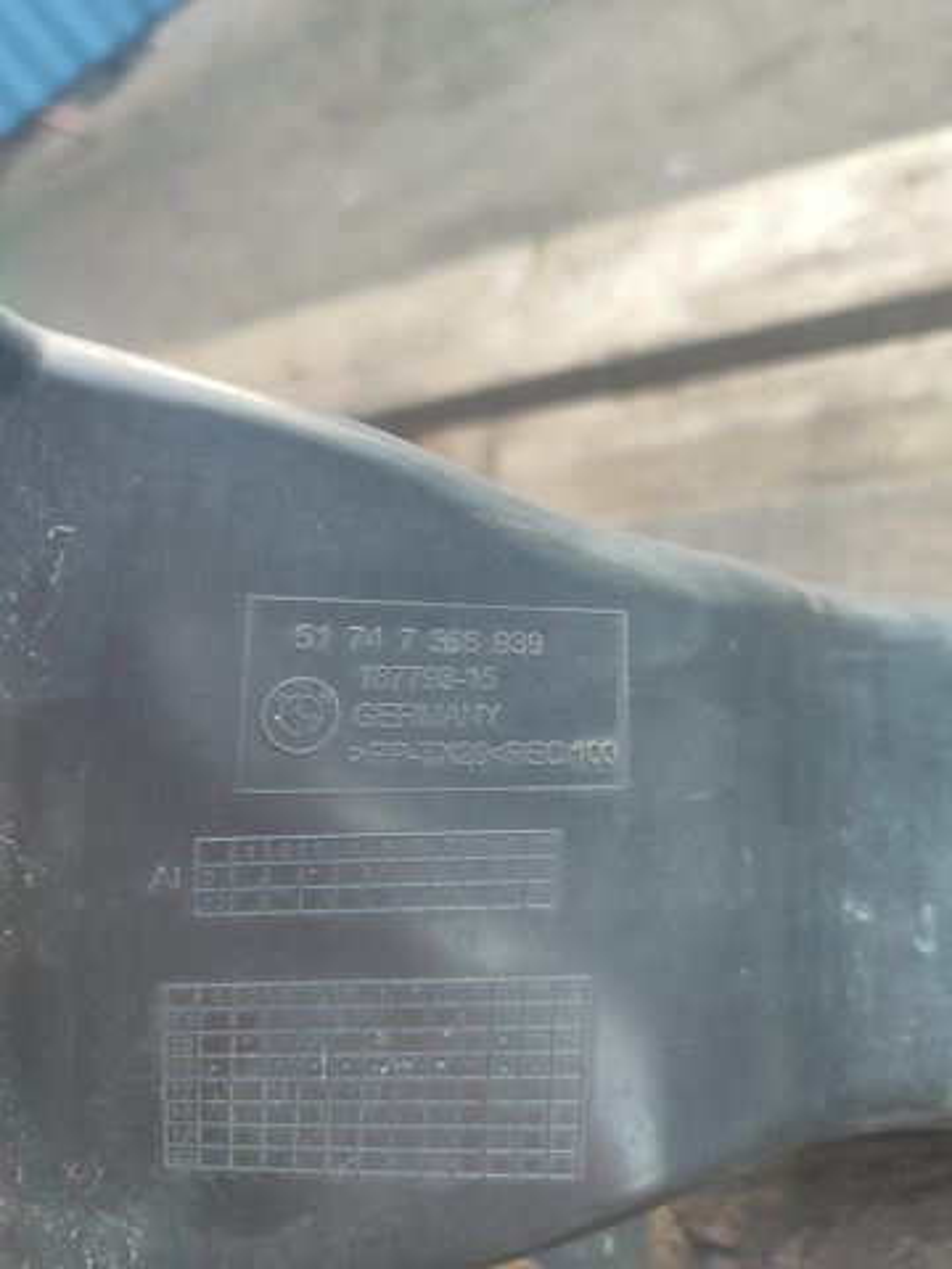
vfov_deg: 69.4
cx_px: 476
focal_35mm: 25
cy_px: 634
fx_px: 917
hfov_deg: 54.9
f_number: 1.9
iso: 130
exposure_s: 1/30
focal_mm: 6.04
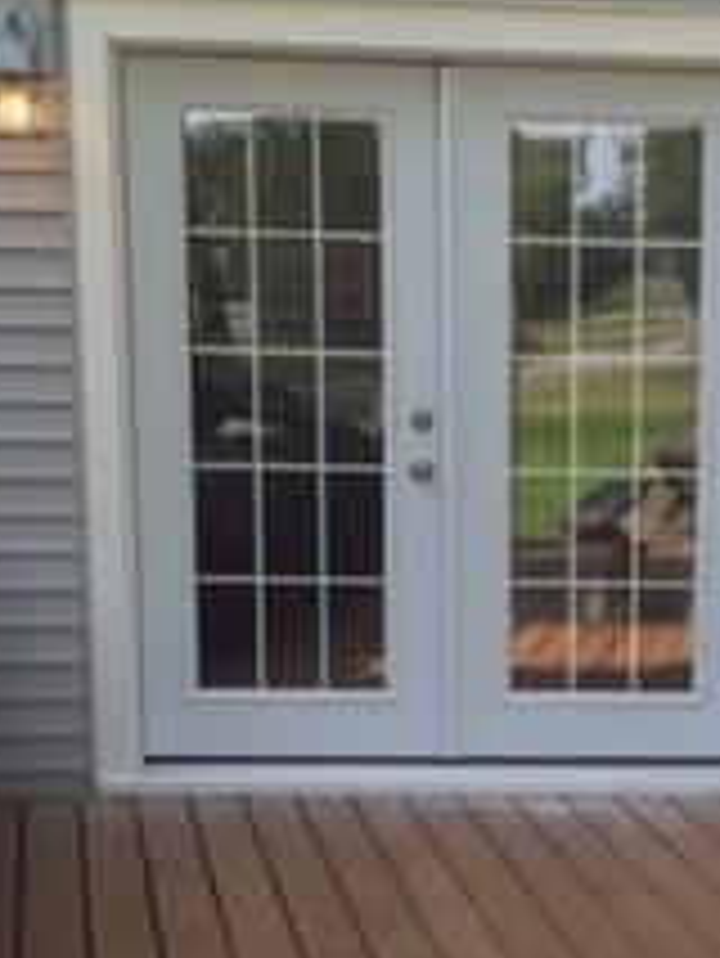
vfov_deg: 22.1
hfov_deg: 16.7
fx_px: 2410
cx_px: 684
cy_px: 823
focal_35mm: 87
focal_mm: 4.15
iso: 32
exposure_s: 1/791
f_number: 2.2
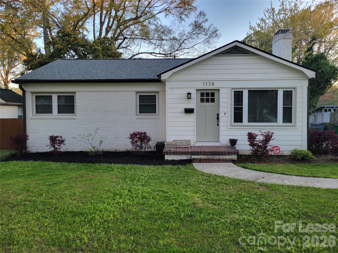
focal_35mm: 26
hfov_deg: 67.3
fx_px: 254
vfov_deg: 53.1
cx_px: 169
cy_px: 126
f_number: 1.8
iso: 50
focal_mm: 5.4
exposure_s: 1/120
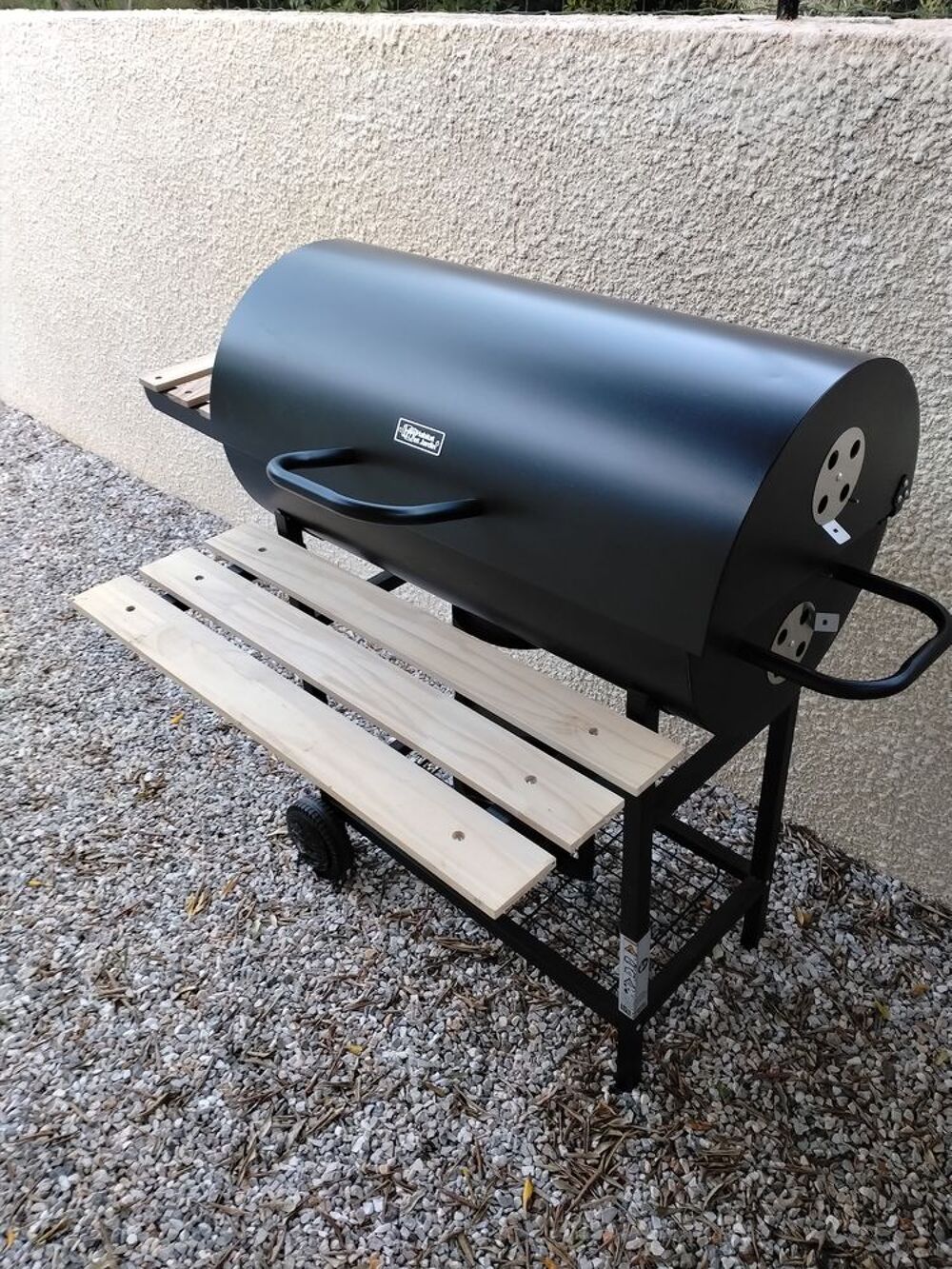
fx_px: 990
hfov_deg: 51.4
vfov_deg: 65.3
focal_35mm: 27
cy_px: 634
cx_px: 476
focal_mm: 4.05
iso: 447
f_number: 1.8
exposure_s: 1/50
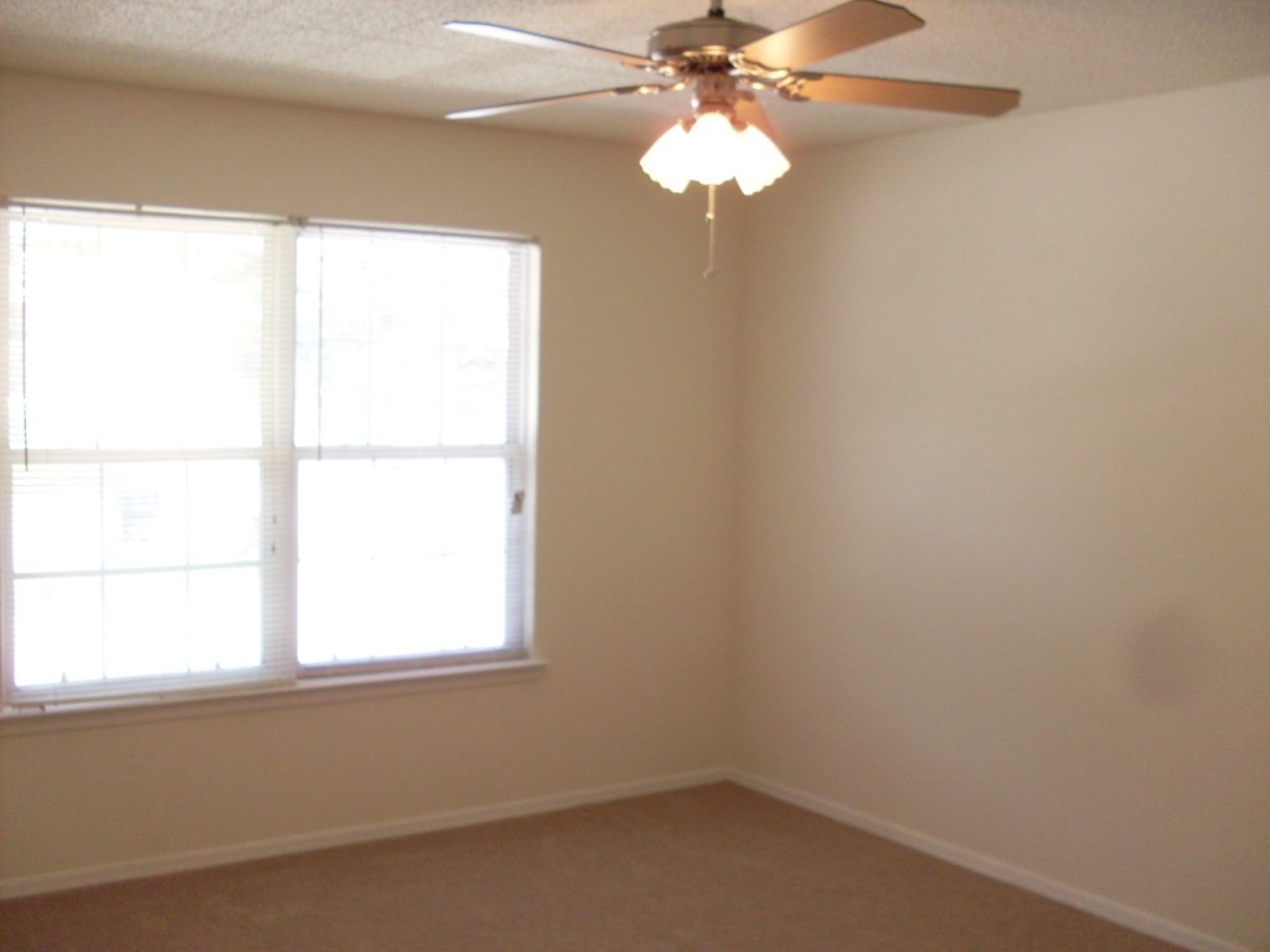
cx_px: 635
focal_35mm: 38
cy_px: 476
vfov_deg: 37.7
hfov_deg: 49.0
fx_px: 1394
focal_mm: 6.3
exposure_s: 1/45
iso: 100
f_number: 2.8
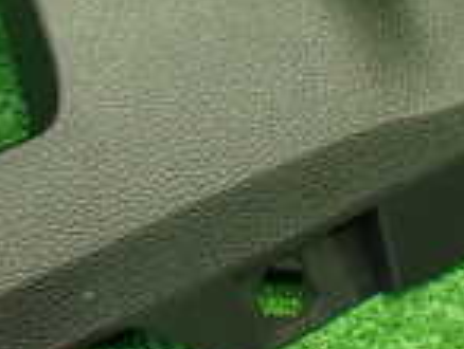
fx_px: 1651
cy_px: -60
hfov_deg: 16.0
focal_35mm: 123
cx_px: 213
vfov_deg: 11.8
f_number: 2.3
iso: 800
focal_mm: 5.4
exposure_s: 1/125
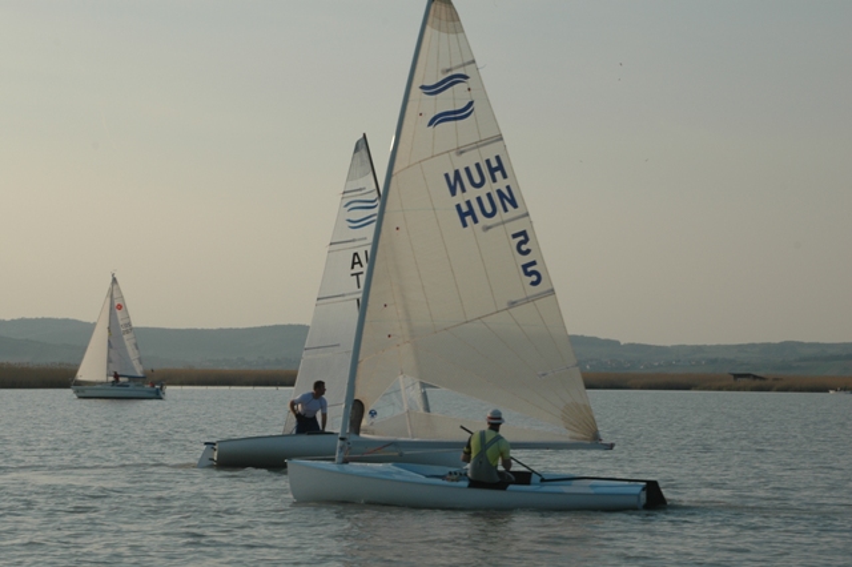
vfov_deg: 13.0
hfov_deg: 19.5
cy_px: 284
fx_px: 2484
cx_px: 426
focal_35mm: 105
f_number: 10
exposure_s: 1/400
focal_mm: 70
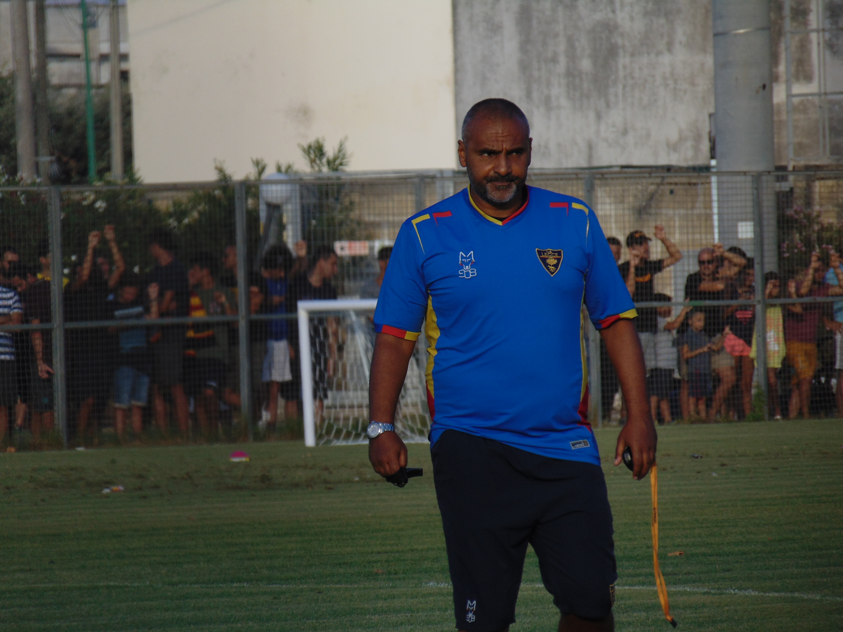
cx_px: 422
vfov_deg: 3.2
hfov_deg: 4.2
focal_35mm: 468
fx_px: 11397
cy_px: 316
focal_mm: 84
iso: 80
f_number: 4.4
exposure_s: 1/400
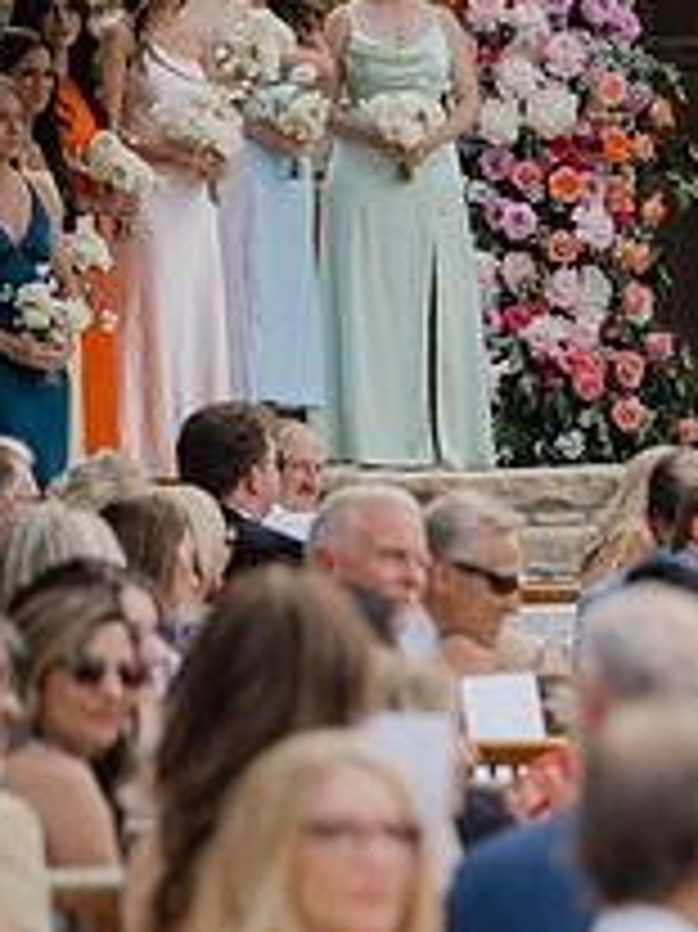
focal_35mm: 329
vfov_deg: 6.0
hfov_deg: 4.5
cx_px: 1279
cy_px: 646
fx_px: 8854
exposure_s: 1/2000
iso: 360
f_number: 2.8
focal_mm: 122
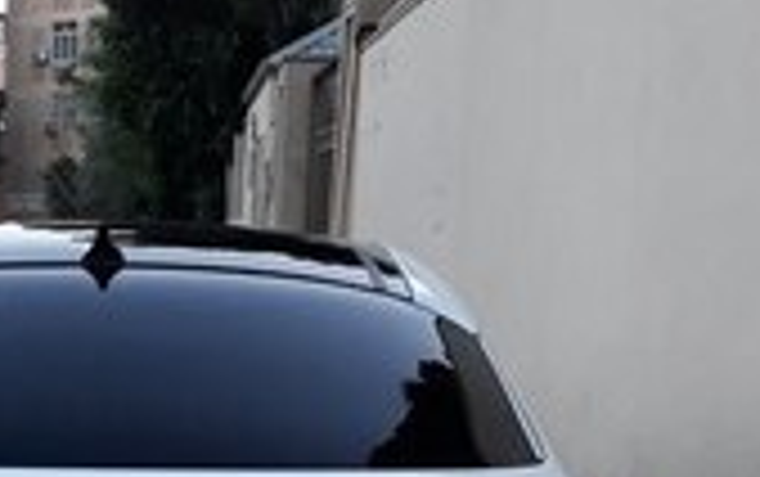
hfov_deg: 24.2
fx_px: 1742
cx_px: 139
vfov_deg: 14.5
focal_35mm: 84
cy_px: 716
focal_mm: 3.6
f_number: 1.9
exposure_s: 1/33
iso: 100
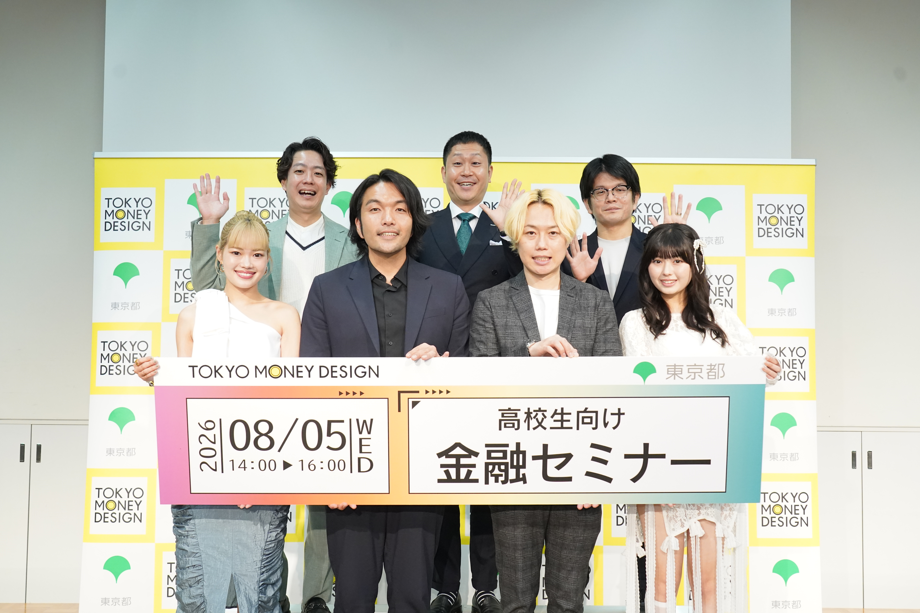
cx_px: 460
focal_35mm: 43
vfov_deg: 31.2
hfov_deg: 45.4
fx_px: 1099
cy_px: 306
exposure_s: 1/200
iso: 5000
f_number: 5.6
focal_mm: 43
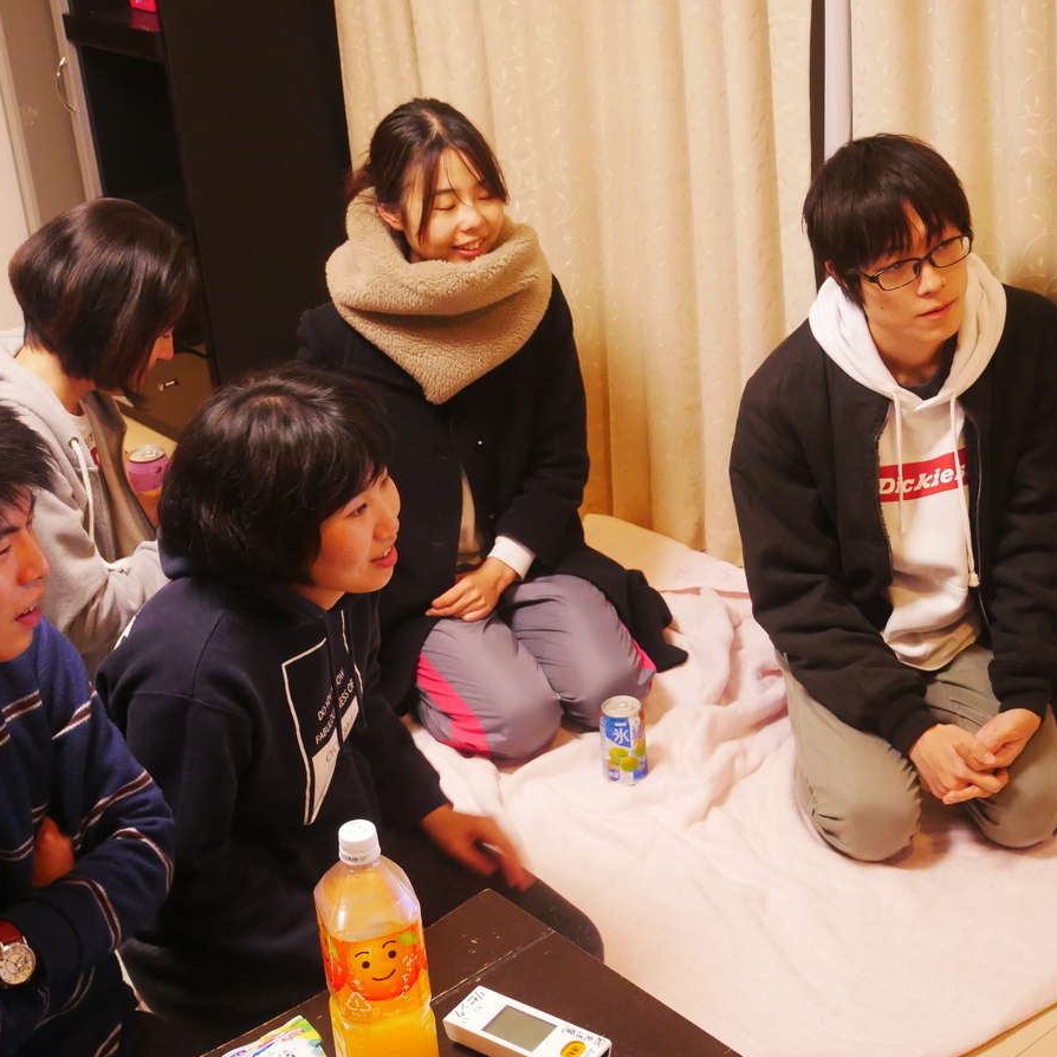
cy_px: 531
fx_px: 1969
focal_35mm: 57
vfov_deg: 30.0
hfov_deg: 30.0
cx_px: 495
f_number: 5
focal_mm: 24
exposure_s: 1/40
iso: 3200
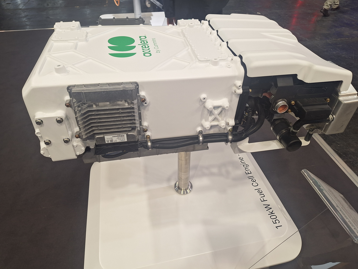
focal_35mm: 23
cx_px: 179
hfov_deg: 73.9
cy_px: 134
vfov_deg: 58.9
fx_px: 238
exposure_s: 1/100
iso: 64
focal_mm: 5.54
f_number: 1.8
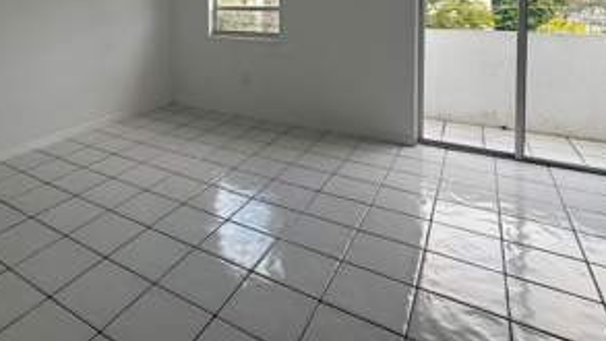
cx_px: 188
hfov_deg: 71.2
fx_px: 402
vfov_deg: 41.4
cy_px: 19
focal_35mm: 25
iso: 64
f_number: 2.2
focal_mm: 2.22
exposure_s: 1/135
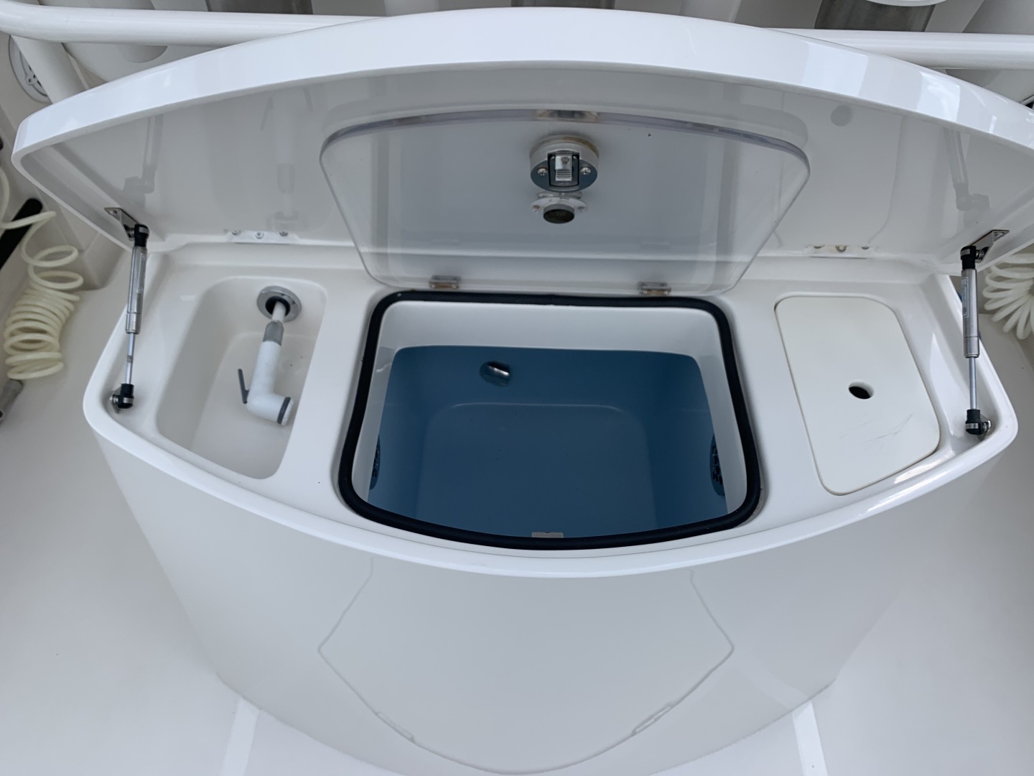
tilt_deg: -44.3
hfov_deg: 67.3
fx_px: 777
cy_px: 388
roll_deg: -0.4
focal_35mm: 26
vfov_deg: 53.1
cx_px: 517
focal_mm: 4.25
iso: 25
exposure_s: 1/1916
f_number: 1.8
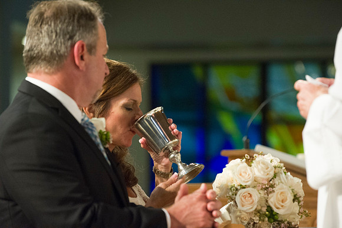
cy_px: 114
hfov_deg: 10.8
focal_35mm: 190
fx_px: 1804
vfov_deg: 7.2
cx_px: 171
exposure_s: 1/160
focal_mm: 190
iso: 5000
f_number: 4
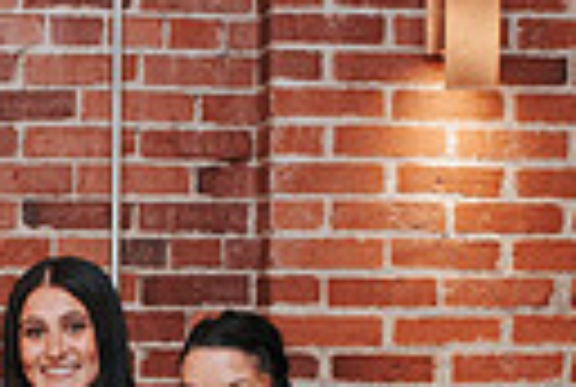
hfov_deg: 11.7
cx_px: -206
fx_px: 2710
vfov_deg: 7.9
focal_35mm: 169
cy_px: 664
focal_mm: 35
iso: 800
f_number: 2.8
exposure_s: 1/125
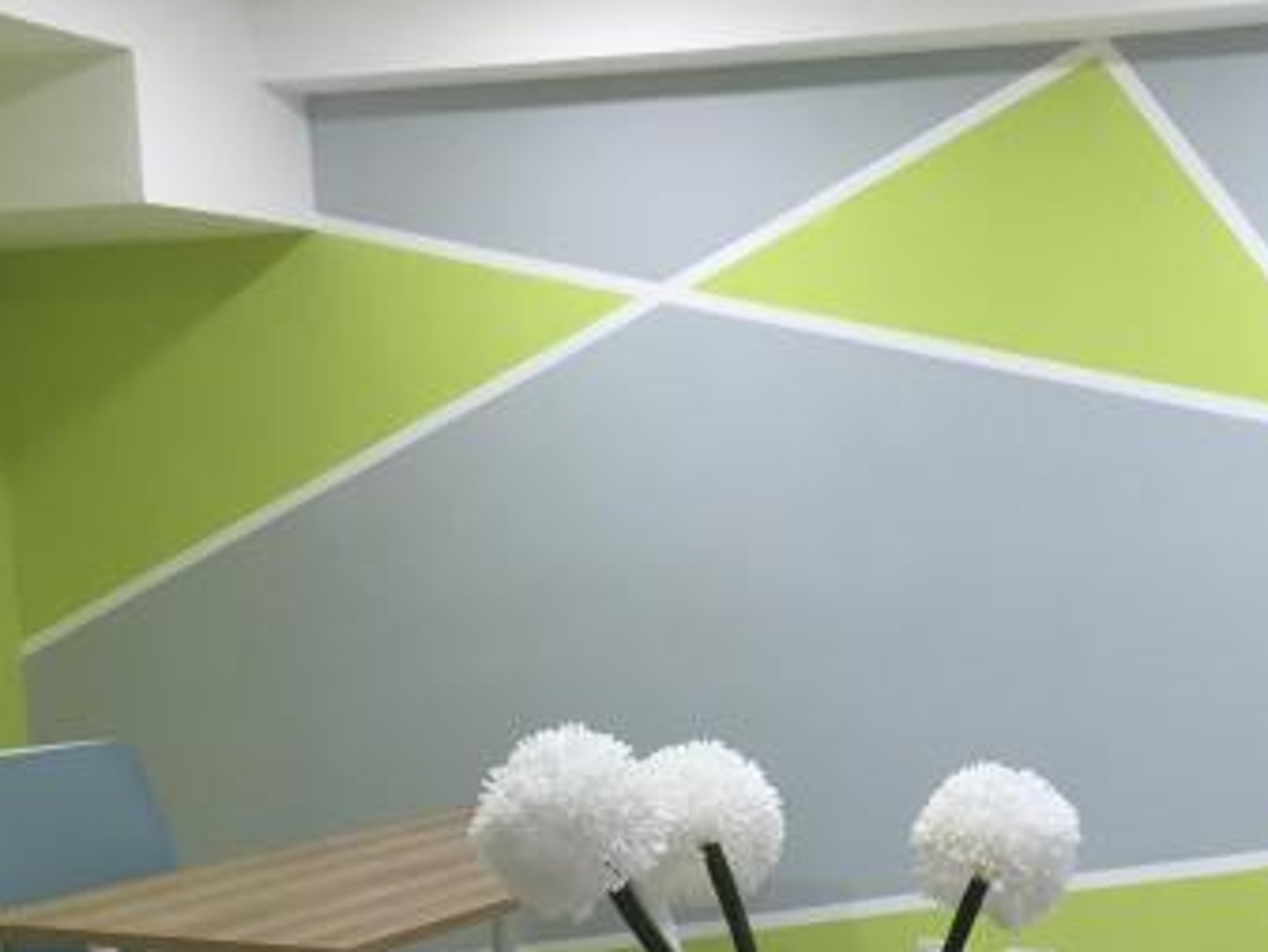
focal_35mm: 55
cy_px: 805
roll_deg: -1.1
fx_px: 2015
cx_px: 1020
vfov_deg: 25.9
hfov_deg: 33.9
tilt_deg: -7.2
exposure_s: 1/30
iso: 64
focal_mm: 4.15
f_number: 2.2
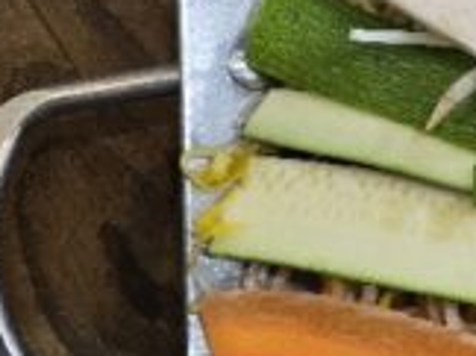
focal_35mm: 91
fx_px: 1249
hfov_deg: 17.3
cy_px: 174
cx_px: 873
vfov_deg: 16.2
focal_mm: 6.3
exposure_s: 1/120
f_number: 1.7
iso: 250
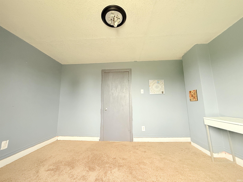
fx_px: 98
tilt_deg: +8.7
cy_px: 91
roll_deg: +0.9
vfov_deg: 85.7
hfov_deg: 102.1
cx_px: 122
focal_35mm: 14
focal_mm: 2.22
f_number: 2.2
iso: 320
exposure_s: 1/60
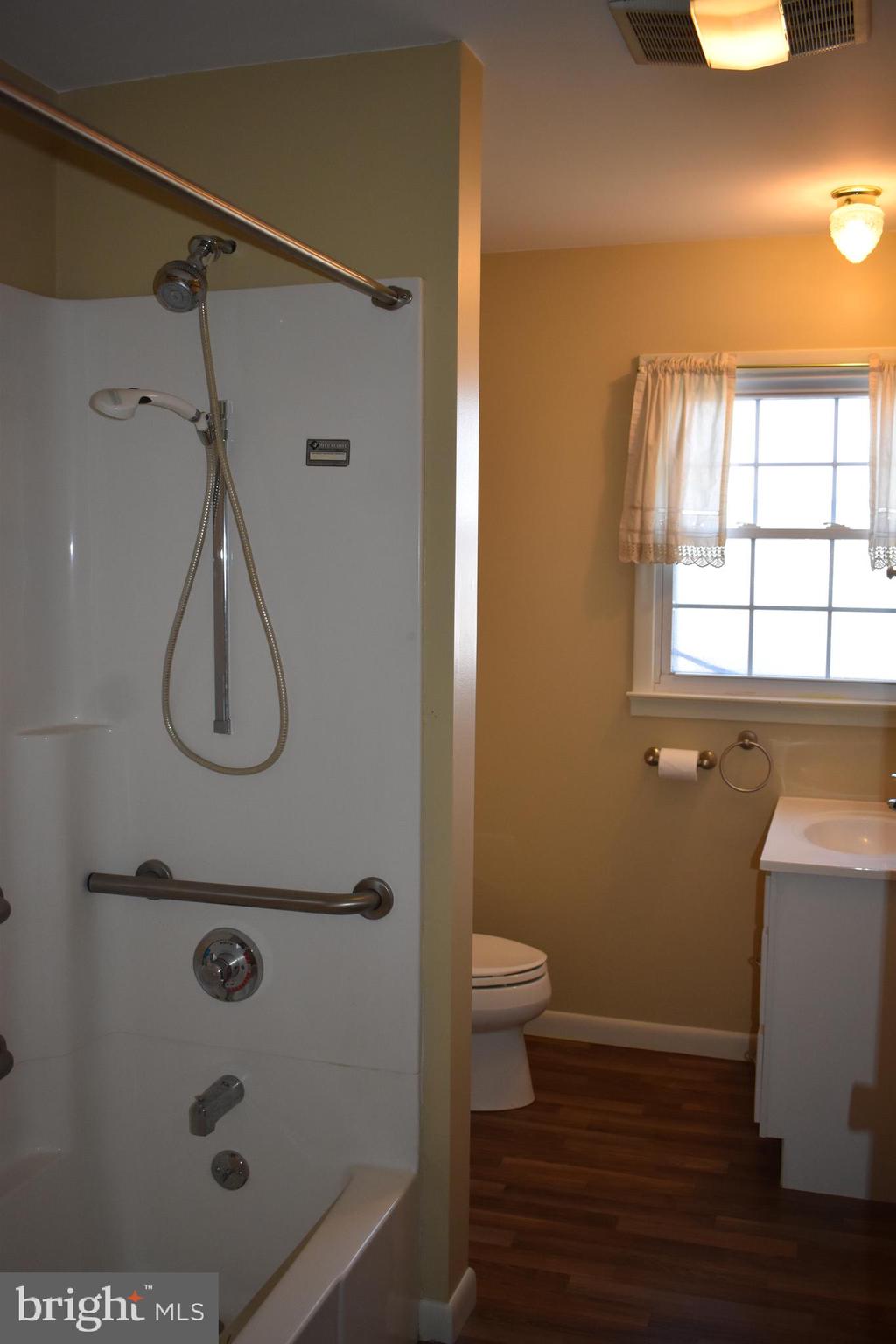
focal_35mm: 33
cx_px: 448
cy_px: 672
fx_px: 1232
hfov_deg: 40.0
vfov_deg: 57.2
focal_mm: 22
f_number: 4
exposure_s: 1/200
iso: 800
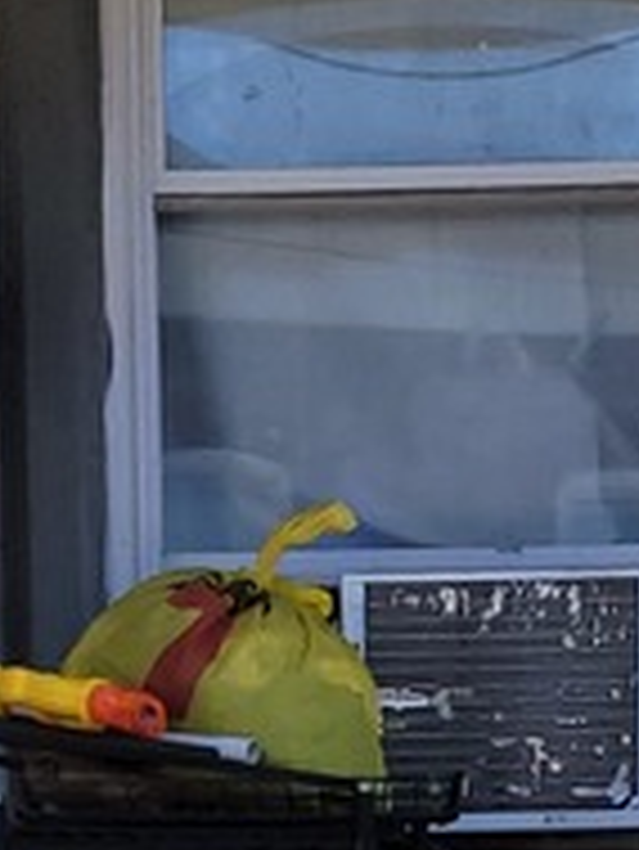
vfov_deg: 10.4
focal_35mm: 165
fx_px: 4057
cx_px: 320
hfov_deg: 9.0
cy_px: 2010
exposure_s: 1/1090
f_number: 1.8
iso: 40
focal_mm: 5.4
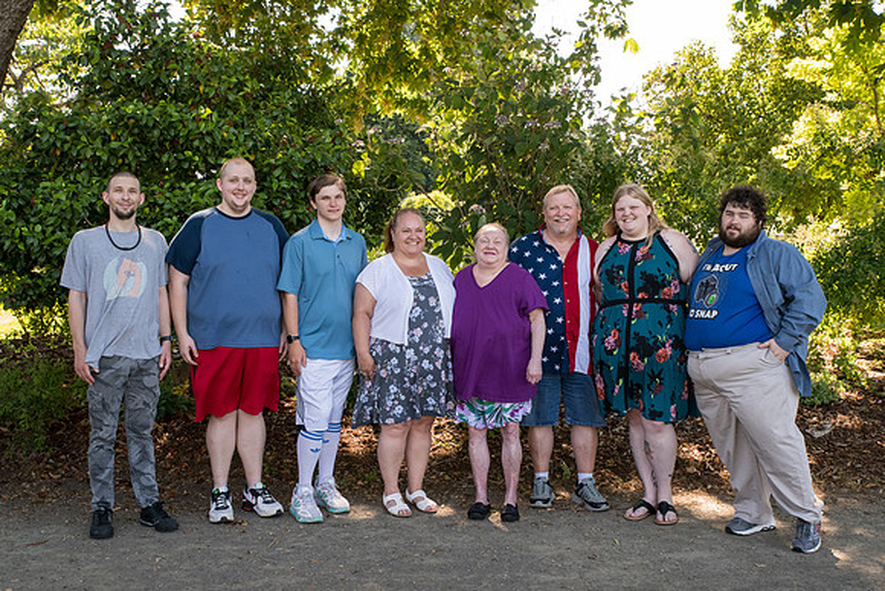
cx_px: 442
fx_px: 1046
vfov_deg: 31.5
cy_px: 275
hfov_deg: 45.9
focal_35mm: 43
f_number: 8
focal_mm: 35
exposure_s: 1/320
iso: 1600
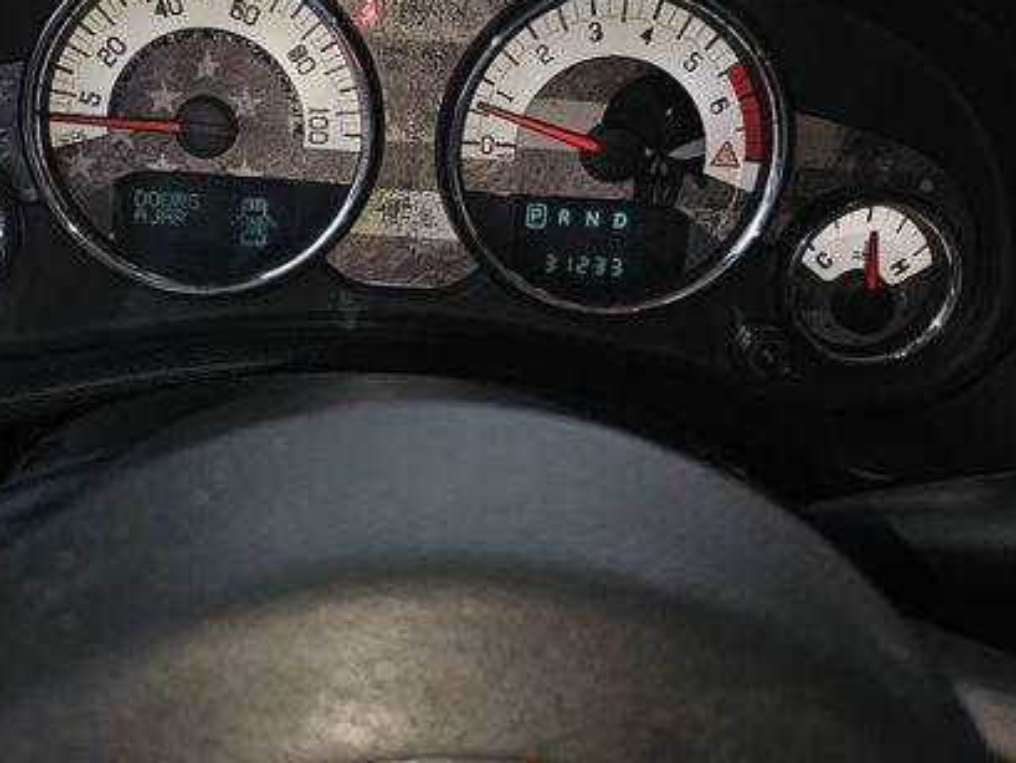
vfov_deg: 39.3
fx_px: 1057
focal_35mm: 36
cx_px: 407
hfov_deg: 51.0
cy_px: 266
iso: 100
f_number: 1.7
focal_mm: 6.3
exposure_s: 1/24
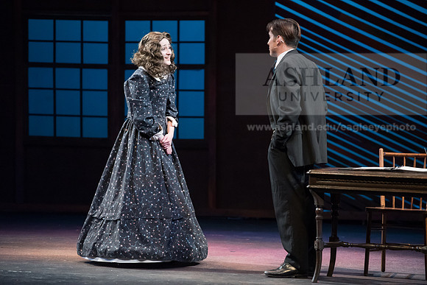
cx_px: 214
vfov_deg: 7.6
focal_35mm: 180
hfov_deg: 11.4
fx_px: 2135
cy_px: 142
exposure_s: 1/250
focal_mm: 180
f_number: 3.2
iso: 4000
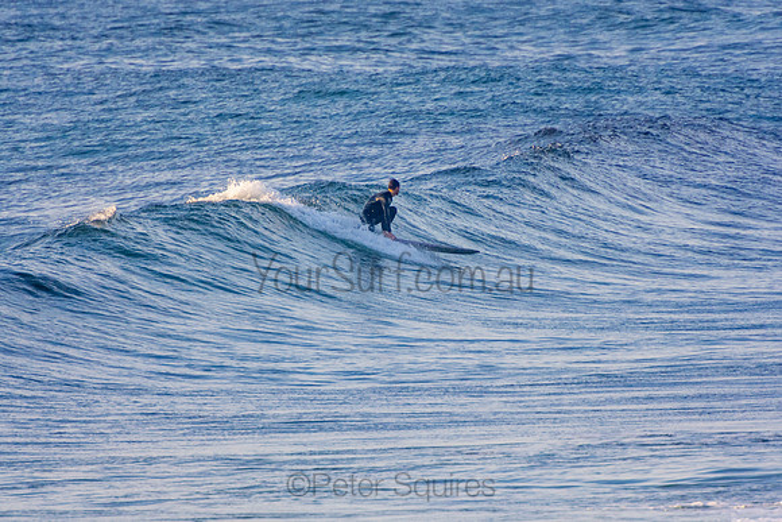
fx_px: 13499
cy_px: 261
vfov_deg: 2.2
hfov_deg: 3.3
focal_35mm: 621
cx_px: 391
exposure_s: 1/1250
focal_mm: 400
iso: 500
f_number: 5.6
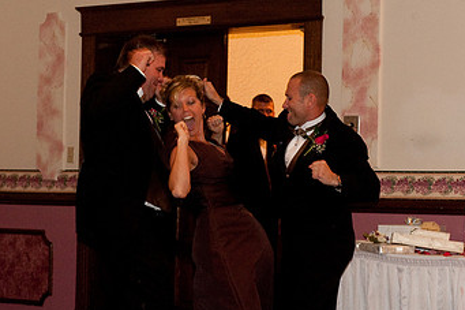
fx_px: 1536
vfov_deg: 11.5
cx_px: 220
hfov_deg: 17.2
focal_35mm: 119
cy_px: 198
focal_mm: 70
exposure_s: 1/60
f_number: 5.6
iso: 1600
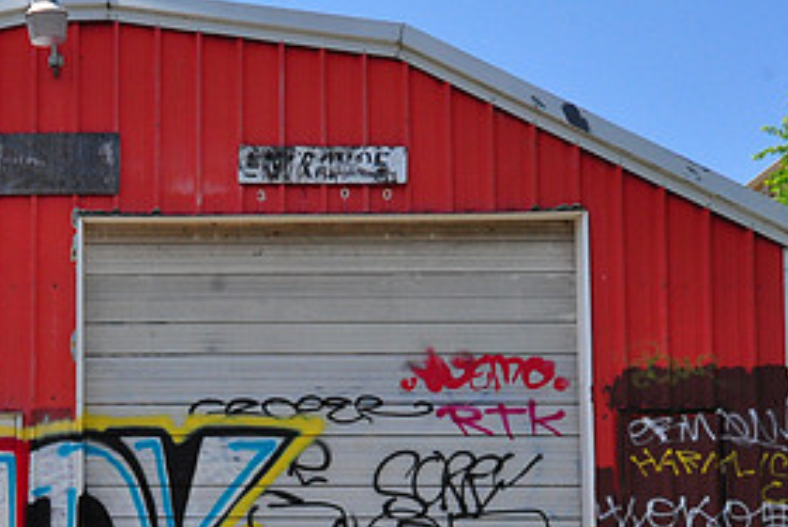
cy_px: 512
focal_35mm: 62
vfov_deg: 21.3
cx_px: 166
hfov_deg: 31.6
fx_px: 1358
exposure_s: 1/640
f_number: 13
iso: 800
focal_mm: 20
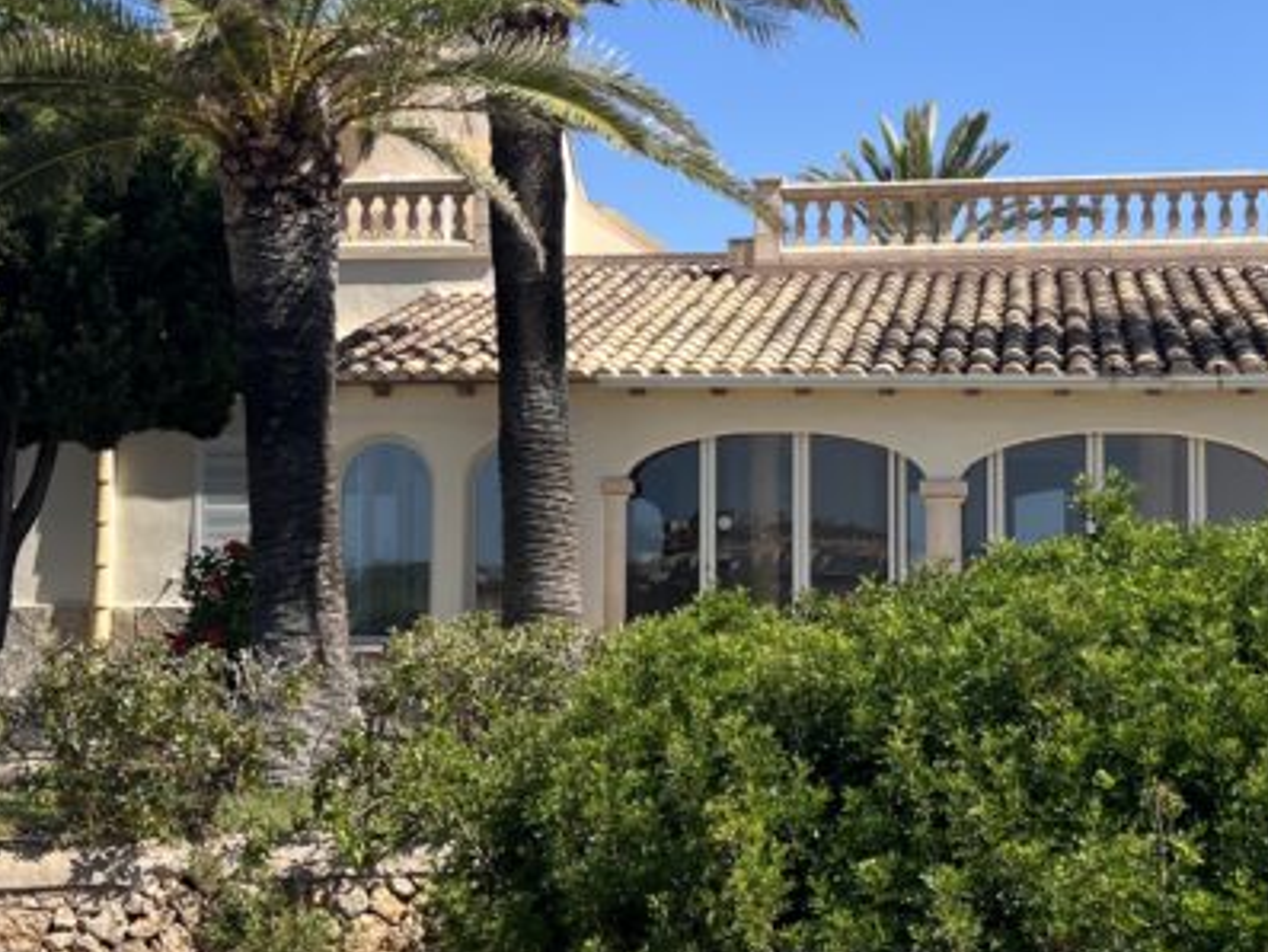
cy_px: 406
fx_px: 2455
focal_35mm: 67
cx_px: 441
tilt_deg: +4.6
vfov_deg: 21.9
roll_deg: +0.4
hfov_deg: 28.8
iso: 50
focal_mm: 5.7
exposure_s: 1/3165
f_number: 1.5
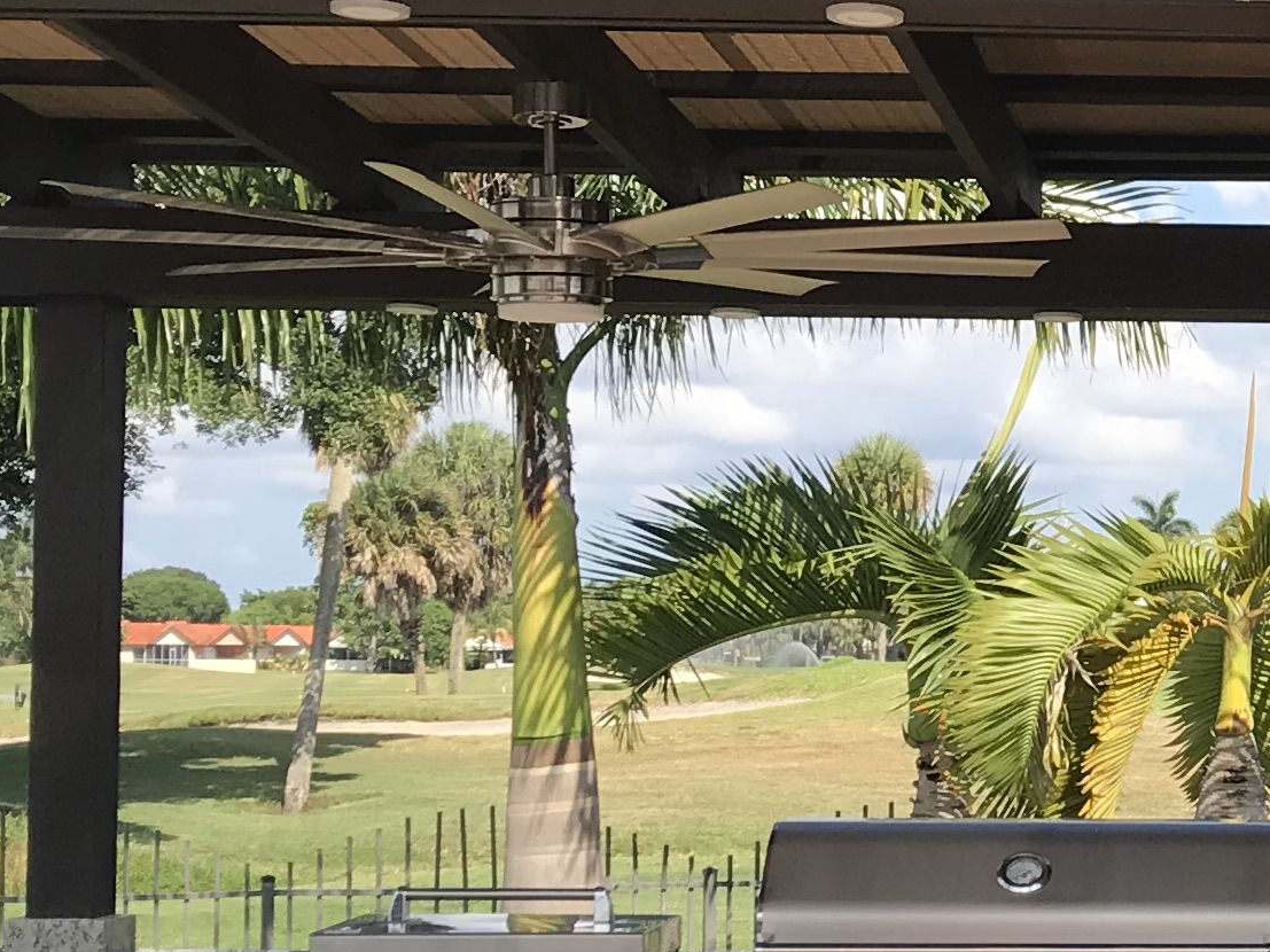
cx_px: 1538
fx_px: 3742
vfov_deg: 14.5
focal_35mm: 102
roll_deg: -0.8
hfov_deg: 18.2
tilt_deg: +1.4
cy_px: 606
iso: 20
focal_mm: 3.99
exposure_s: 1/1497
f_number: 1.8
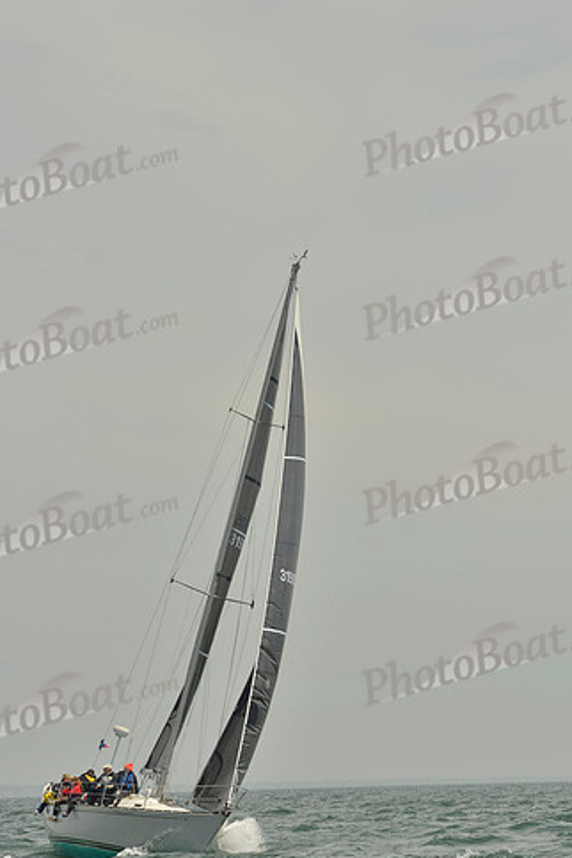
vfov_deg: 15.5
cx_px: 271
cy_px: 412
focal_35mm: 132
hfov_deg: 10.4
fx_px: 3146
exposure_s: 1/1250
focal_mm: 110
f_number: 8
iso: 200
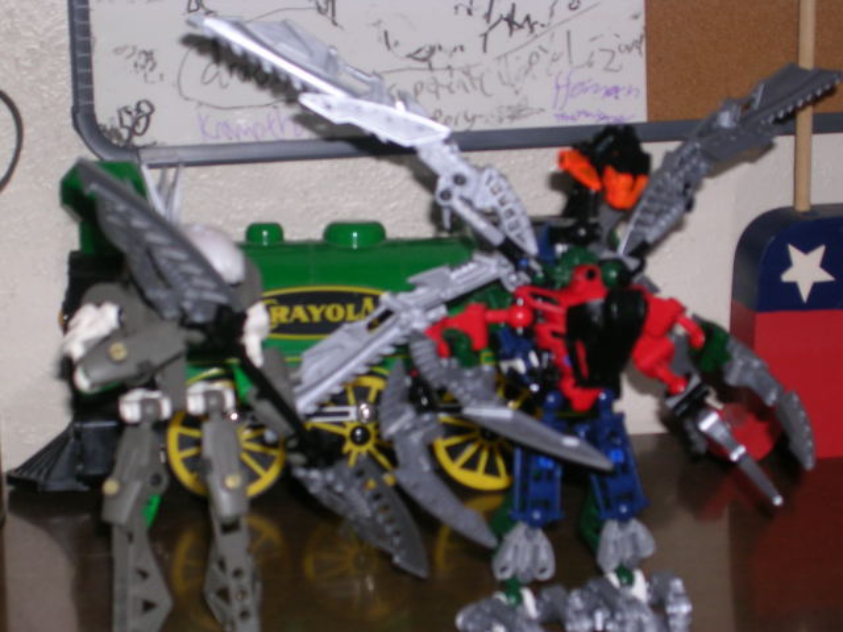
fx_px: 2679
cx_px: 422
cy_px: 316
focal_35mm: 110
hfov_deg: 17.9
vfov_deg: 13.5
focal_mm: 16.7
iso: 50
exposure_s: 1/60.1
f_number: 4.8
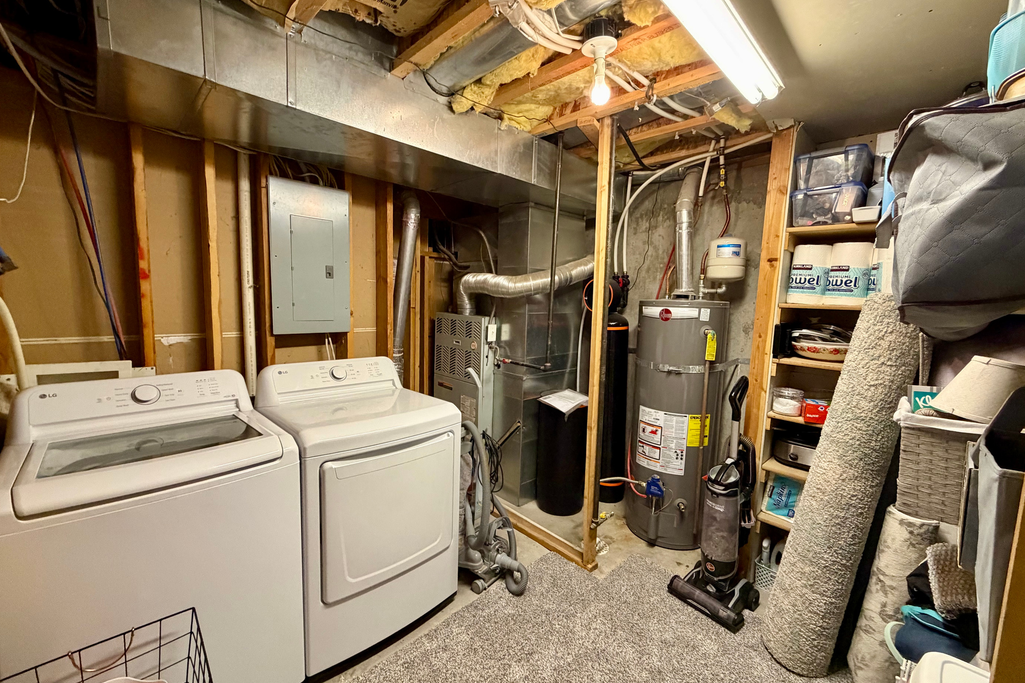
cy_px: 345
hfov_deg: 100.4
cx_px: 523
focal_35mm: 15
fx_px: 427
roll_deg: -2.1
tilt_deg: -5.9
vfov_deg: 77.3
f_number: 2.2
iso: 500
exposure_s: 1/60
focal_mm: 2.22
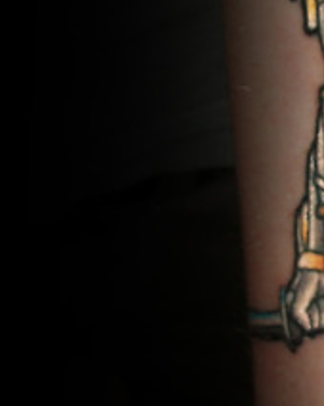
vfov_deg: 18.4
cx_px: 454
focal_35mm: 104
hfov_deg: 14.0
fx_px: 1248
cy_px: 140
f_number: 2.8
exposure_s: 1/60
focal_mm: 5.7
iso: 120
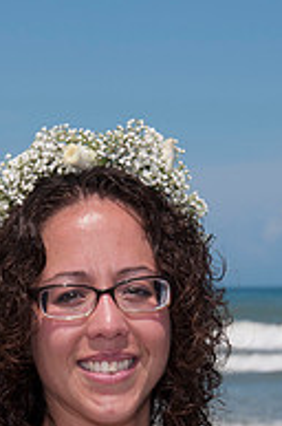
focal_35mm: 245
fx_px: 2889
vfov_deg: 8.4
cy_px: 466
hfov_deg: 5.6
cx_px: 129
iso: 100
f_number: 11
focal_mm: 70
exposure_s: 1/250
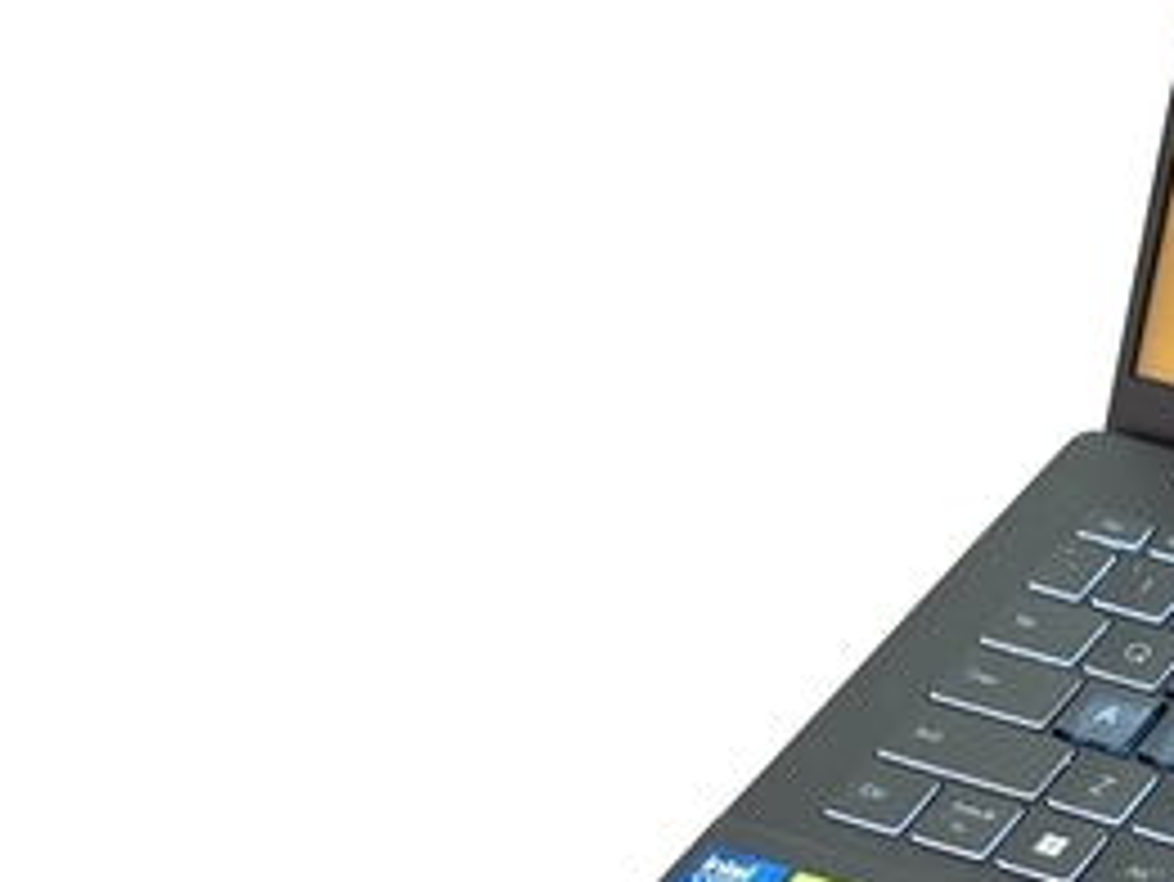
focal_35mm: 147
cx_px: 1736
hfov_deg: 12.8
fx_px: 4988
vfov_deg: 10.1
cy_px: 621
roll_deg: +4.7
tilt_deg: -39.1
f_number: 1.78
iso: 50
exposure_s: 1/133
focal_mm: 6.76
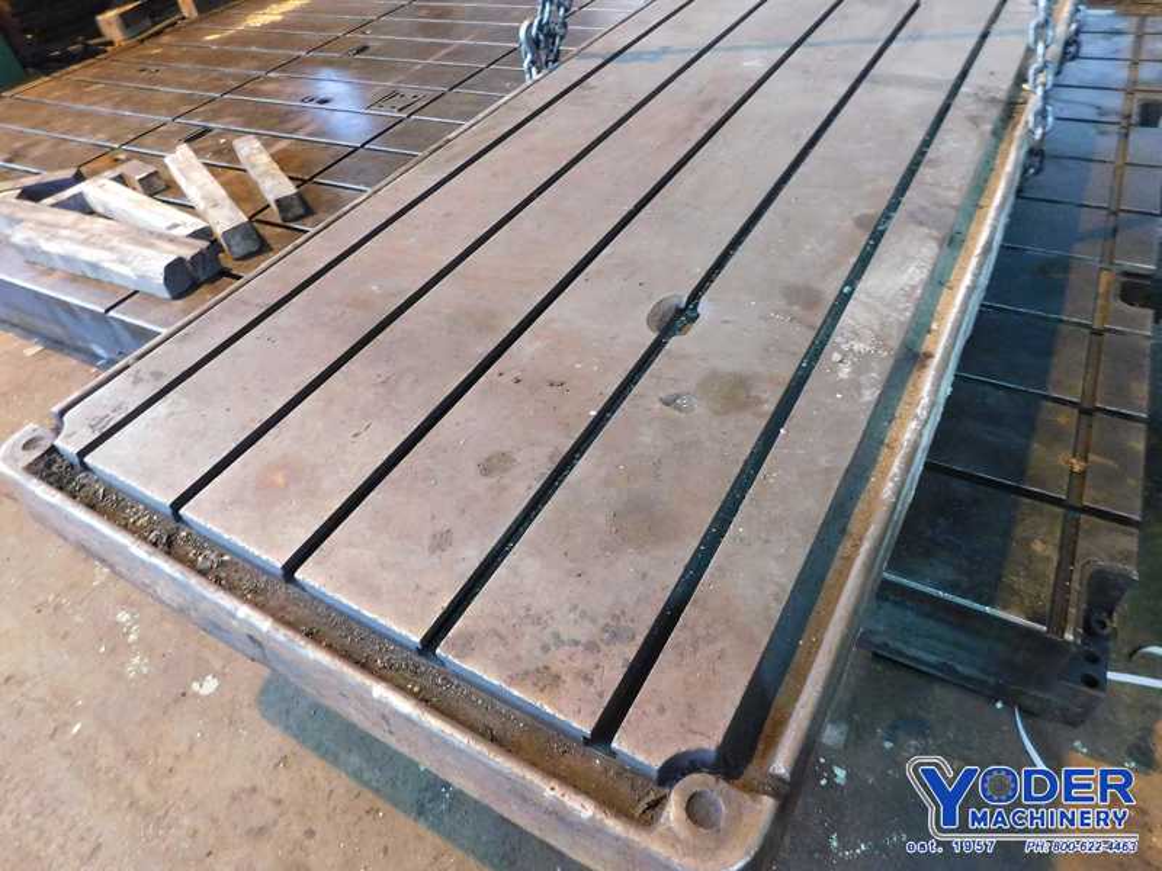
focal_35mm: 23
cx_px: 581
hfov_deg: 73.9
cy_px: 436
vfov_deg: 58.9
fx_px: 772
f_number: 3
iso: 720
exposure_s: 1/8
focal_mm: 4
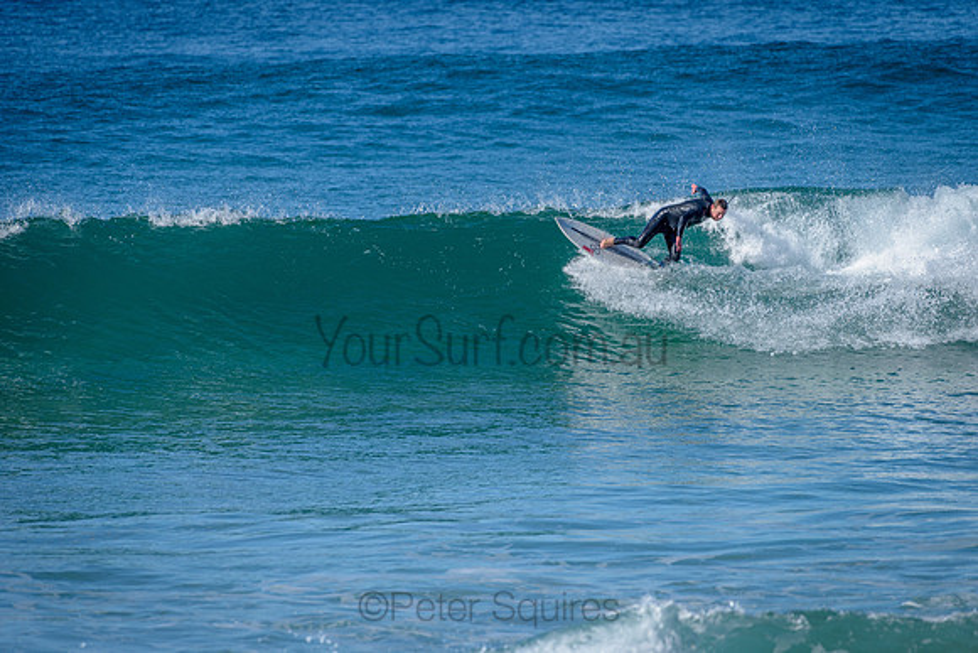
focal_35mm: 500
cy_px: 326
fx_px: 13586
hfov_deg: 4.1
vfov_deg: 2.8
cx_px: 489
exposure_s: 1/2000
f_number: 5.6
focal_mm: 500
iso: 160
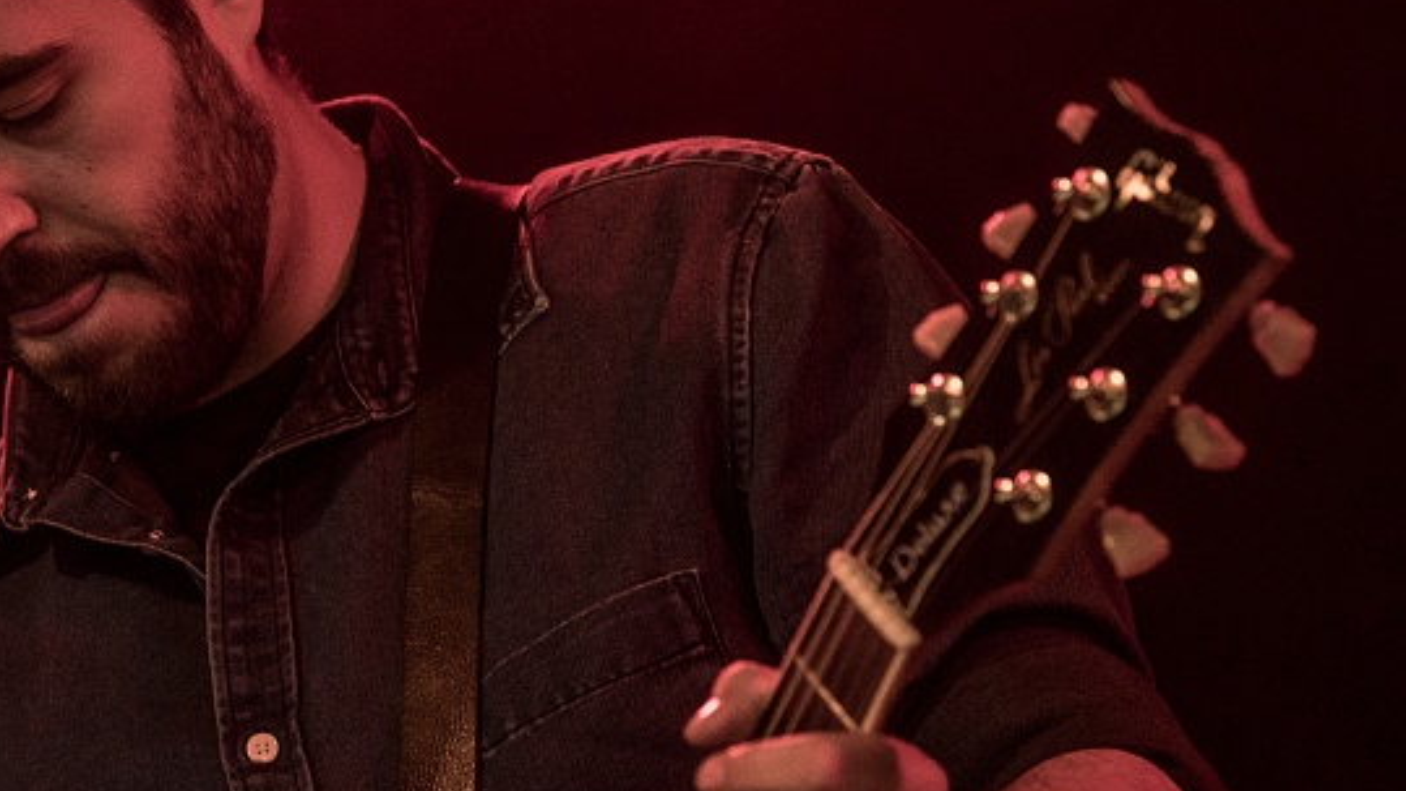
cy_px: 217
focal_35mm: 252
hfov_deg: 8.6
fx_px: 9394
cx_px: 509
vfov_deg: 4.8
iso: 1000
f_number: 4.5
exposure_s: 1/100
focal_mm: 120
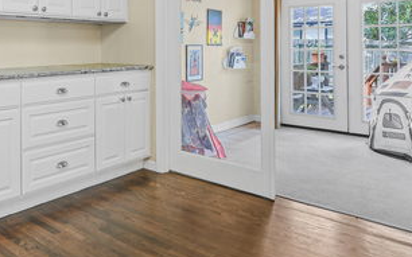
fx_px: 359
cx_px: 70
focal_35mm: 32
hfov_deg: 54.6
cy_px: 46
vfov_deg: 37.8
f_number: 5
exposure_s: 1/3
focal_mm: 10
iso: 125
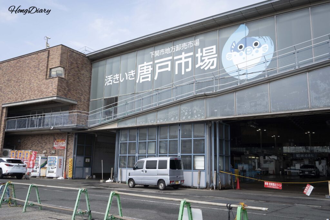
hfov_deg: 57.2
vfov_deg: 40.0
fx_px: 303
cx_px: 165
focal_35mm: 33
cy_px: 110
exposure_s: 1/125
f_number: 10
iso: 100
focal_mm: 33
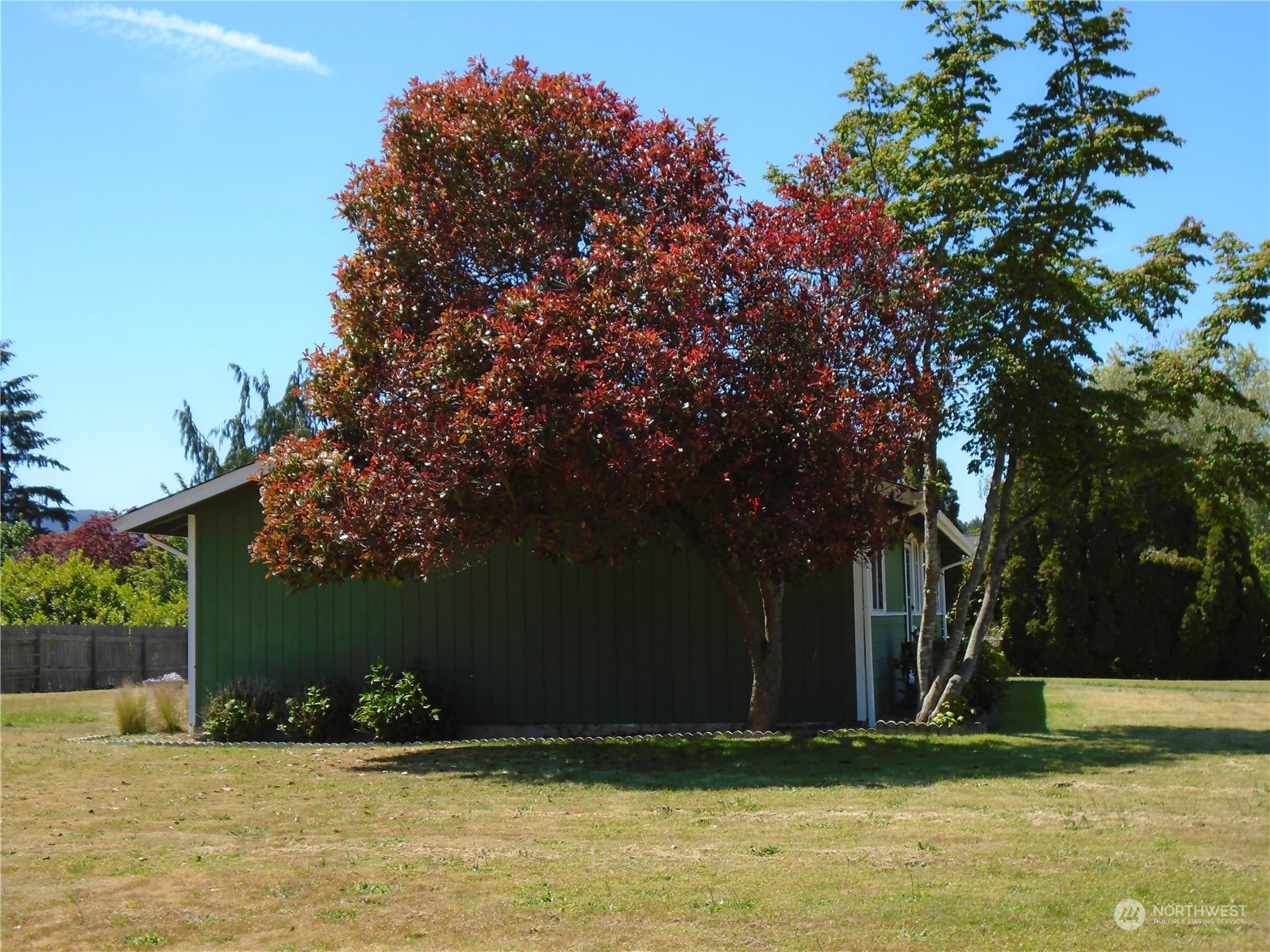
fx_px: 1798
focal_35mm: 49
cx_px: 635
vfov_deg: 29.7
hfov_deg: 38.9
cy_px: 476
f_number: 4.5
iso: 100
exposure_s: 1/320
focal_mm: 8.7
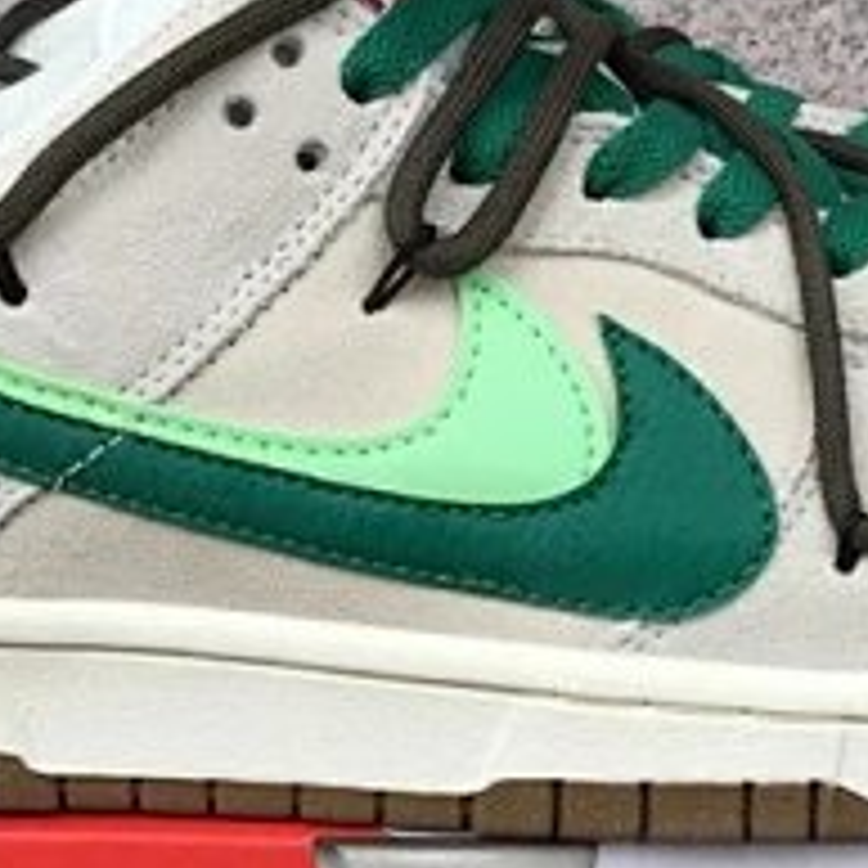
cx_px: 481
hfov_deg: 19.1
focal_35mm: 91
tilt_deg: -20.3
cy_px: 706
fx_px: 2582
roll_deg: -0.2
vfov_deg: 18.9
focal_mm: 3.3
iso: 32
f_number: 2.4
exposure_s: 1/100
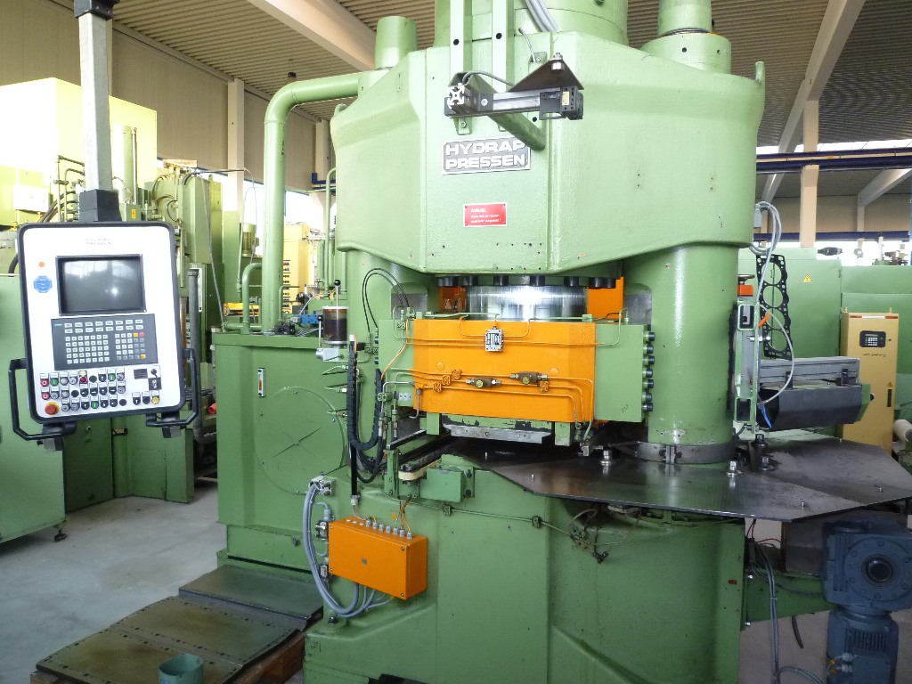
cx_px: 456
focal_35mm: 25
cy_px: 342
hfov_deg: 69.4
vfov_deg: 54.9
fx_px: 659
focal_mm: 4.5
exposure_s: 1/30
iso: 200
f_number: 2.8
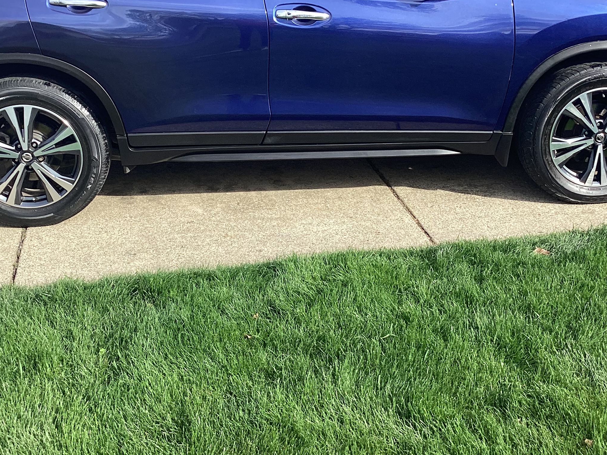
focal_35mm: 50
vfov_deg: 28.8
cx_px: 305
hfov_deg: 38.2
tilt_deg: -16.6
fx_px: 877
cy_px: 139
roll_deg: -0.6
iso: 25
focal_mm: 3.3
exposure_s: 1/458
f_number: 2.4
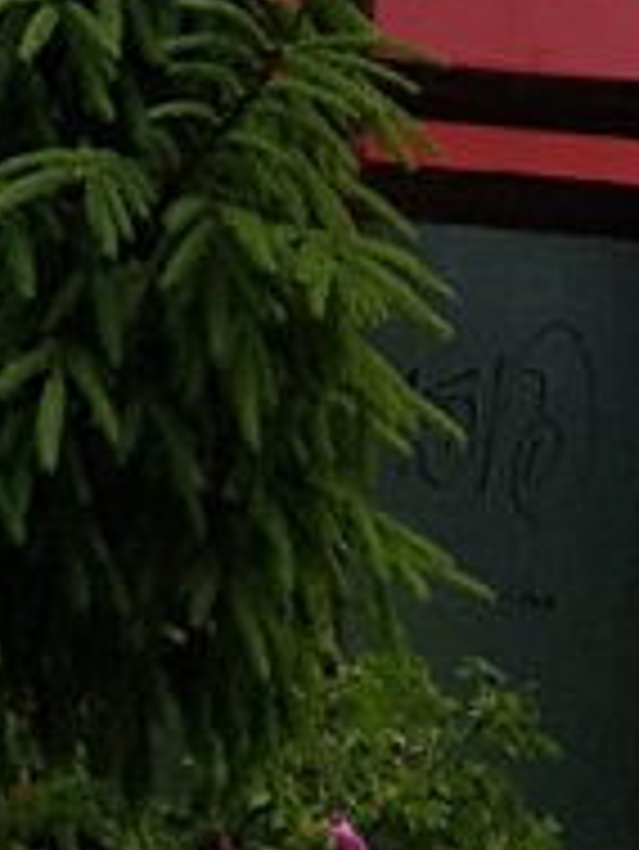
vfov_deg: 9.3
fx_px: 4057
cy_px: -1754
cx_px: 621
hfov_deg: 9.0
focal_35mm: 165
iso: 50
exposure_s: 1/3048
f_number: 1.7
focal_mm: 4.2
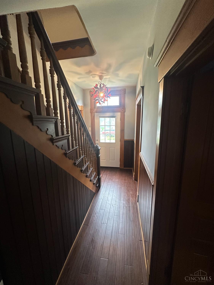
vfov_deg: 102.1
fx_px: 115
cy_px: 142
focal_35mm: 14
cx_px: 107
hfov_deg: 85.7
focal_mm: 2.22
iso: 320
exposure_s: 1/60
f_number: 2.2
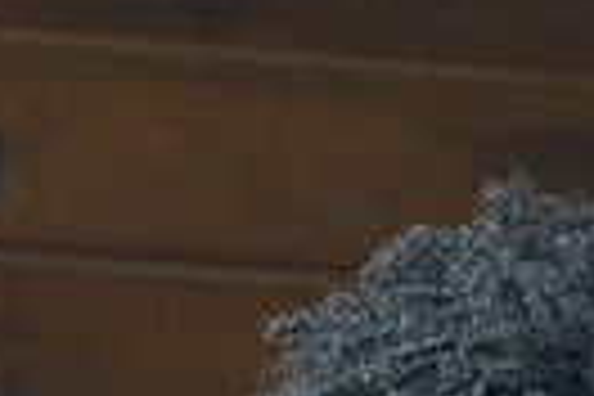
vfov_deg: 0.9
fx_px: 24748
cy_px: 683
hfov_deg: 1.4
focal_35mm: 1500
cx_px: 1072
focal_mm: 200
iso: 800
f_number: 5.6
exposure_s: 1/200
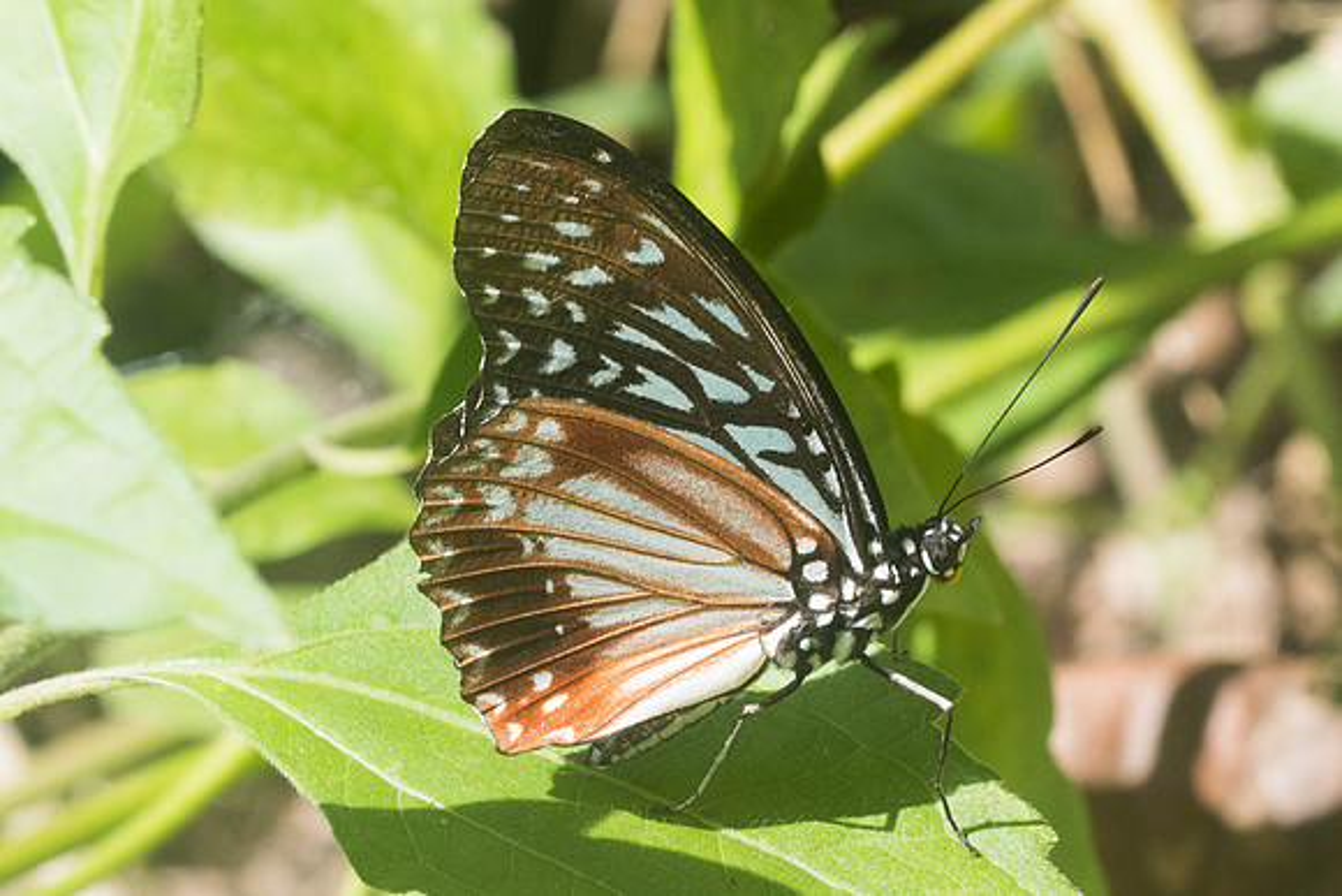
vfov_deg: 3.4
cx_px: 671
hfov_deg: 5.0
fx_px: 15243
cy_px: 583
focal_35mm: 409
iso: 1000
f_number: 14
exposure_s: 1/400
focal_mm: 150
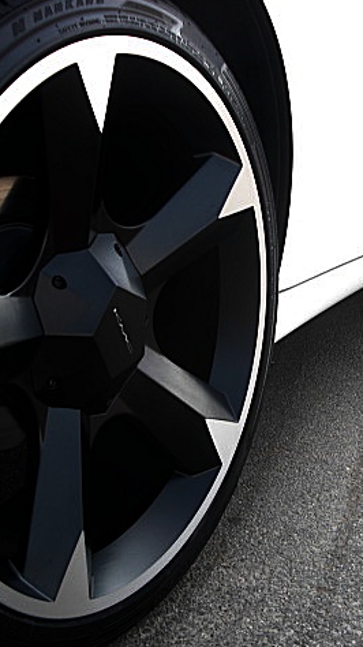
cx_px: 216
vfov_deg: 39.2
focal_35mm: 53
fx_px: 909
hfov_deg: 22.6
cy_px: 321
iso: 50
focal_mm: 6.3
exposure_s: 1/80
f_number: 2.8
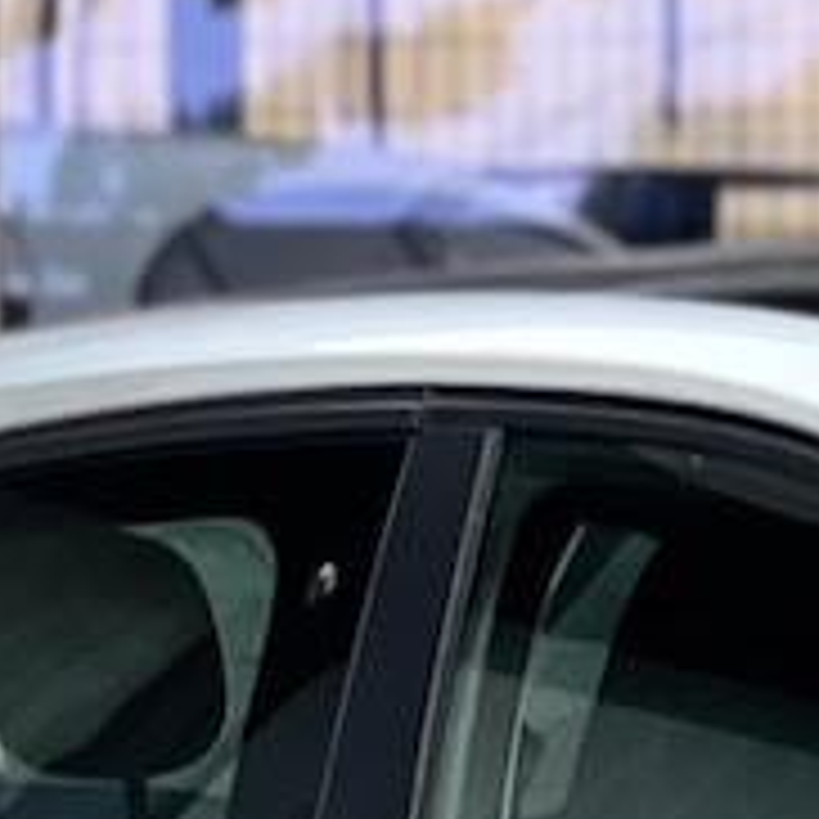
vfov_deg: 3.0
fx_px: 15606
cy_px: 1667
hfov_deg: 3.0
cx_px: 1825
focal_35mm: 583
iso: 25
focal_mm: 7.5
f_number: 2.2
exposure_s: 1/121
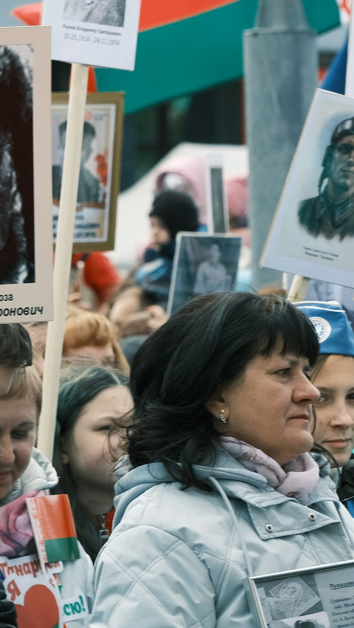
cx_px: 110
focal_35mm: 409
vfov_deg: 5.3
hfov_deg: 3.0
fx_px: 6822
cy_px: 184
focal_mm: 109.5
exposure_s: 1/200
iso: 200
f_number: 6.4
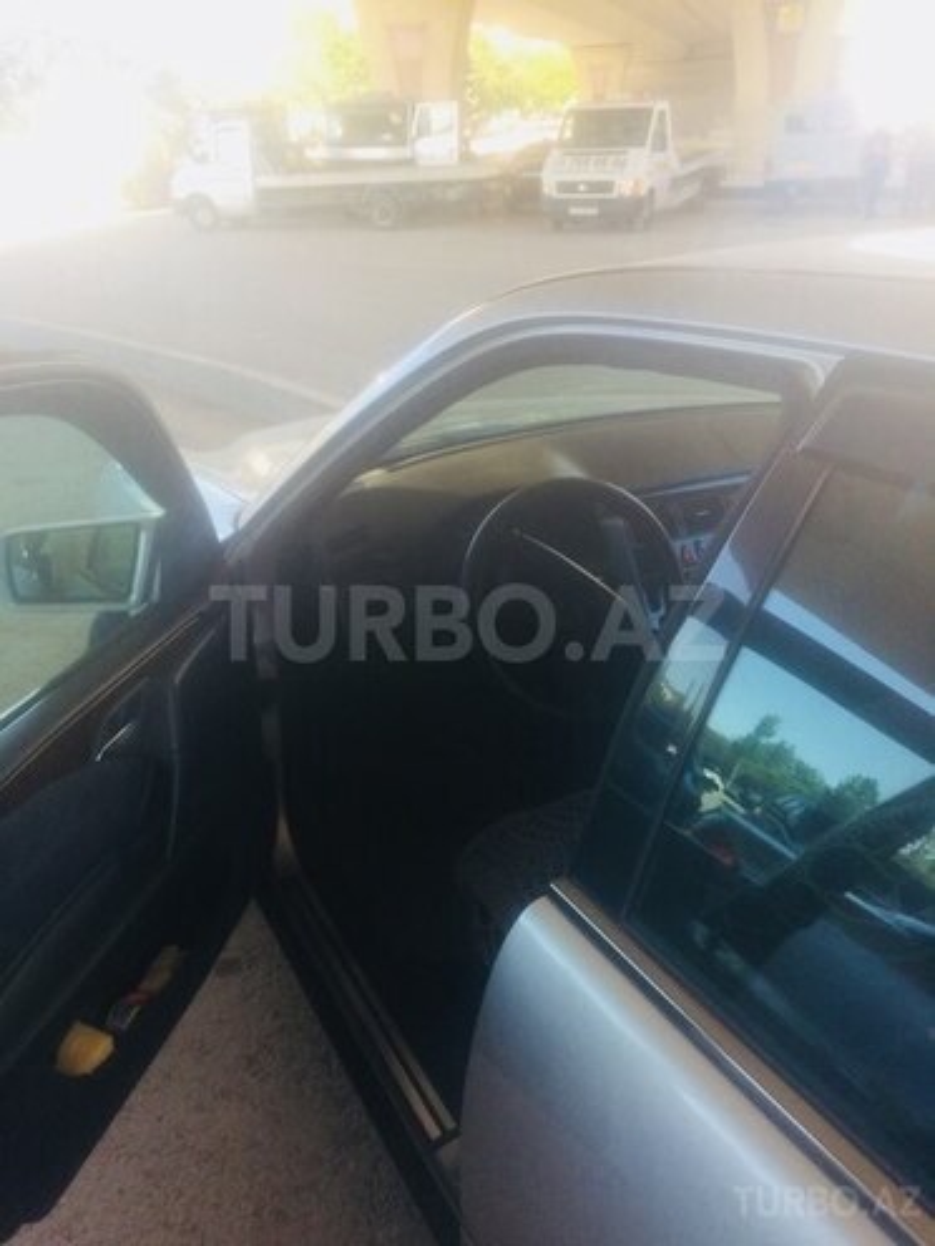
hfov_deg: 48.2
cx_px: 468
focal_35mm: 29
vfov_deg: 61.7
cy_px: 623
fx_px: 1044
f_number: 2.2
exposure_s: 1/113
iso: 32
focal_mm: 4.15
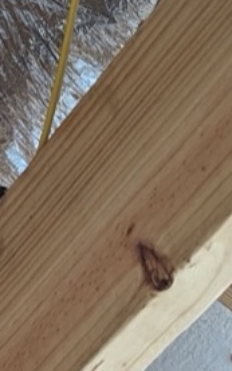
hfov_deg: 7.1
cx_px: -239
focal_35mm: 177
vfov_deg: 11.7
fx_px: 1787
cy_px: 354
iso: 141
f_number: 1.85
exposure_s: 1/78.7
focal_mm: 6.81
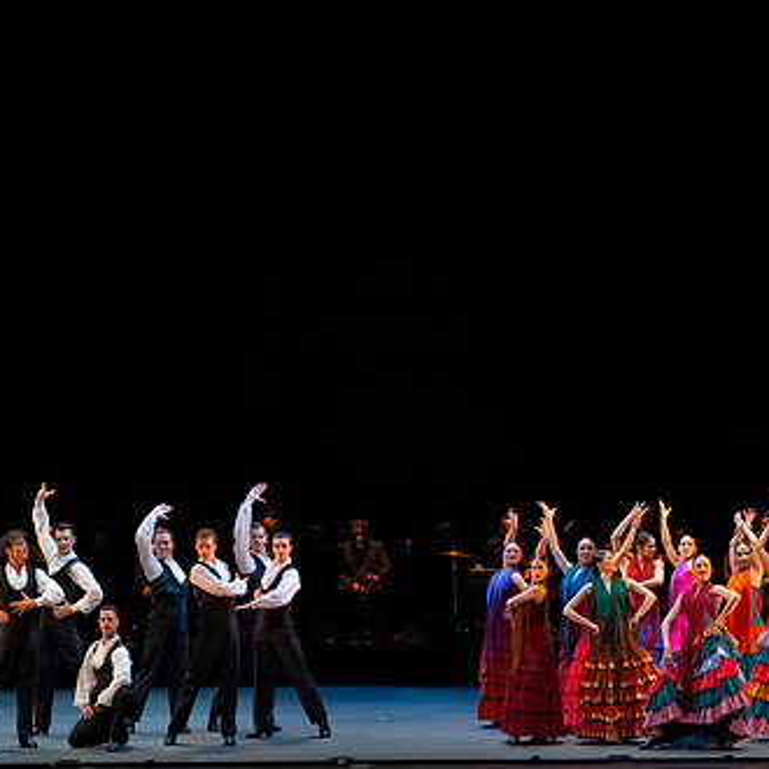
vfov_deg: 11.0
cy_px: 461
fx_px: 3996
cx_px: 455
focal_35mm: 159
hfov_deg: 11.0
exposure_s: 1/400
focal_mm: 100
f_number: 9
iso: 16000
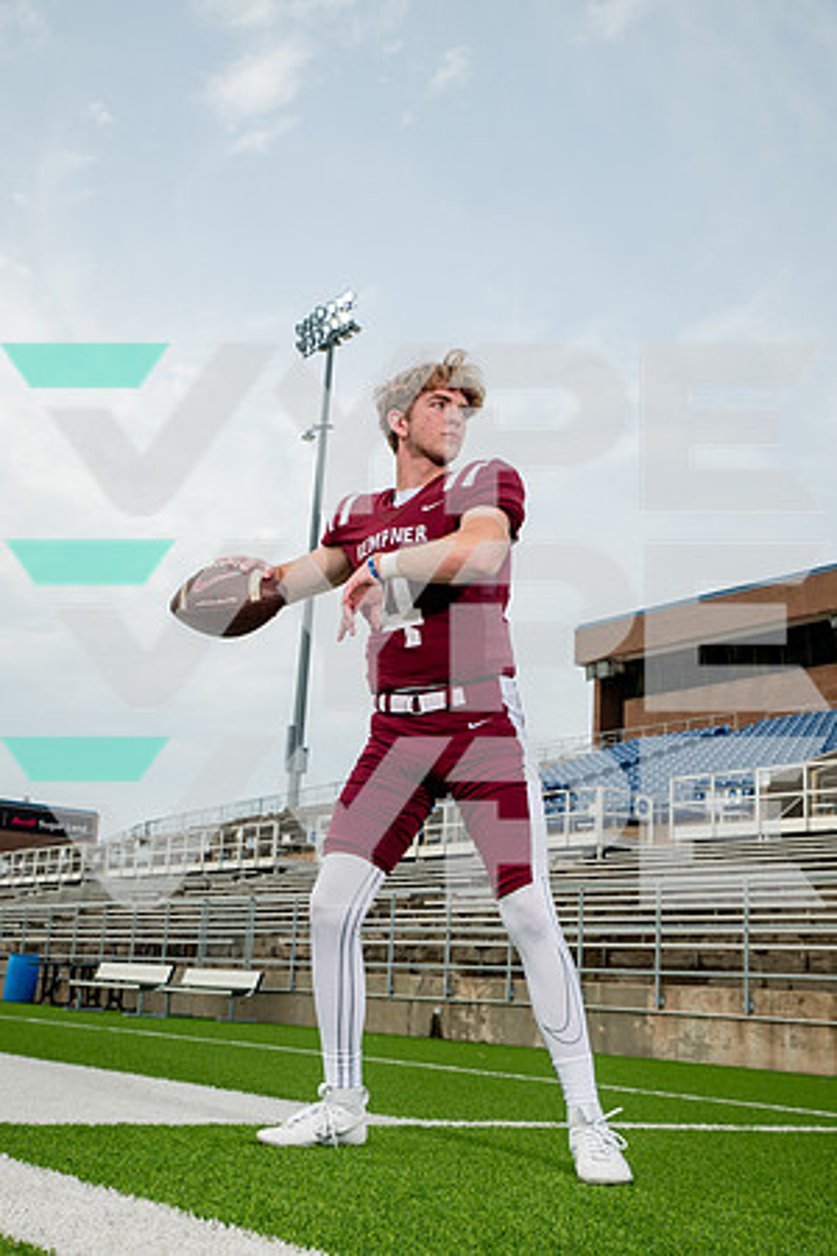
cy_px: 628
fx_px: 1395
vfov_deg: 48.5
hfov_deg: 33.4
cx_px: 418
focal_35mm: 40
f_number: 7.1
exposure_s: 1/320
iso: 125
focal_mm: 40
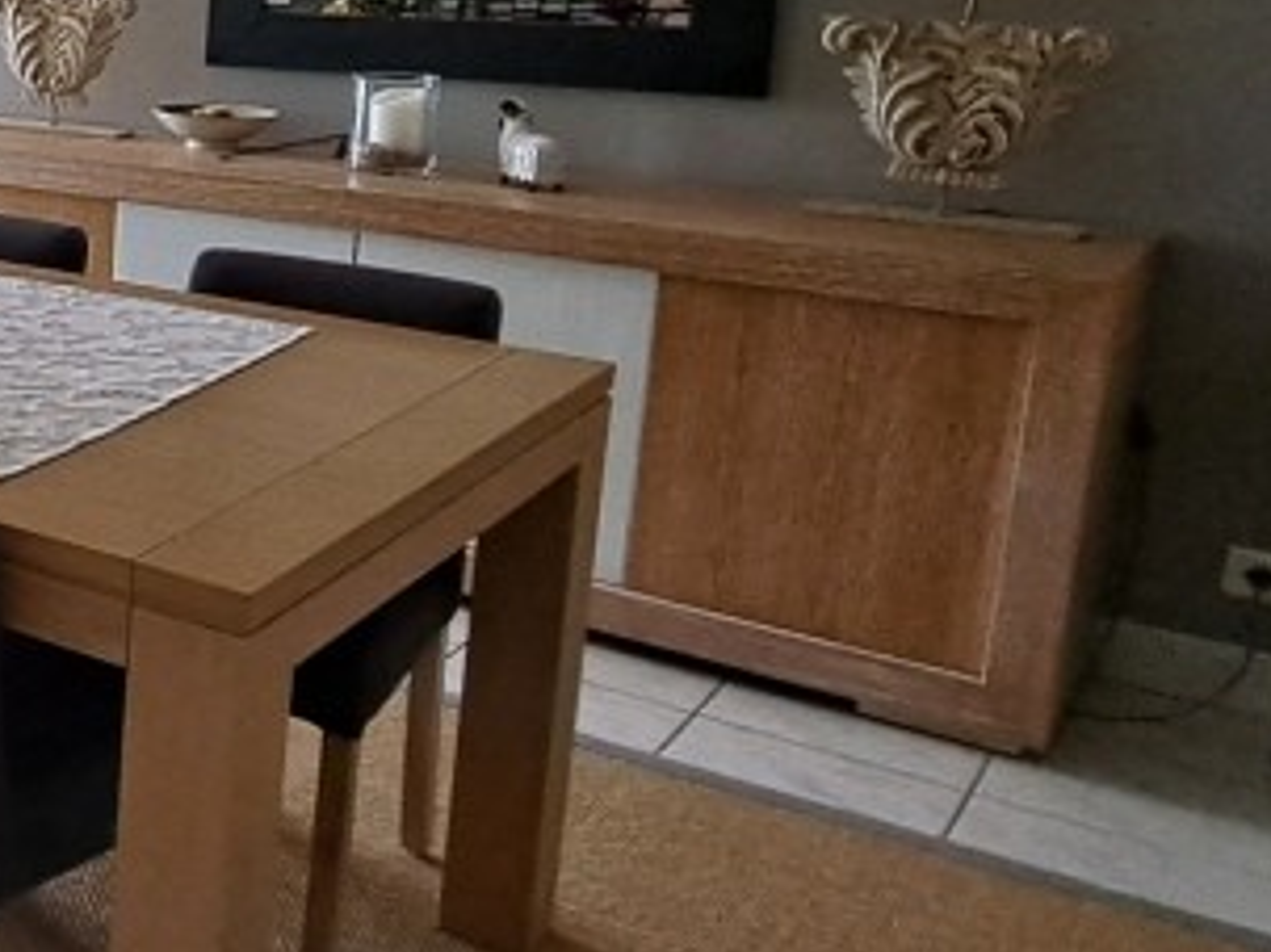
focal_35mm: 44
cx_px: -633
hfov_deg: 28.3
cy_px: 189
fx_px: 1615
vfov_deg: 32.0
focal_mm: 1.74
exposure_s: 1/50
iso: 64
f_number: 2.2
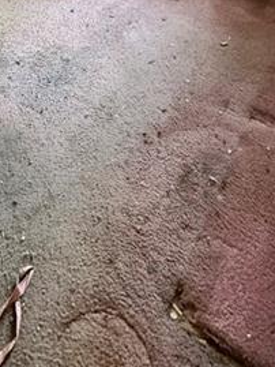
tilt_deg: -14.4
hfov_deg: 34.9
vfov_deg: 35.1
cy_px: -91
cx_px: 57
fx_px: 423
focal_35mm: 40
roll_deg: +0.6
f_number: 2.2
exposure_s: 1/60
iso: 800
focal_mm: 2.22
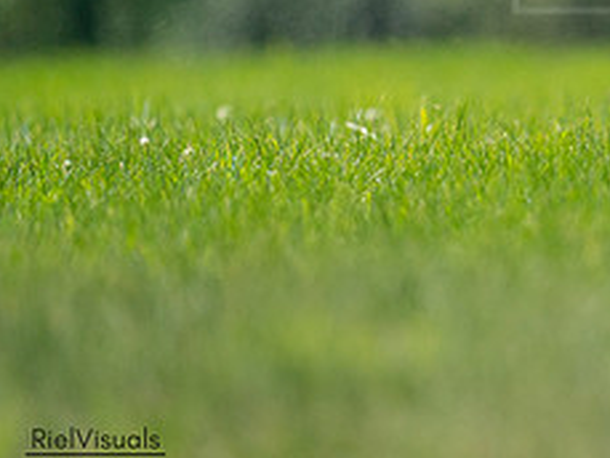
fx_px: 25794
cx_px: 767
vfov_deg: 1.0
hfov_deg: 1.4
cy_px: -28
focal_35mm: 1463
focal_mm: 600
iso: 1600
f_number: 6.3
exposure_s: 1/4000
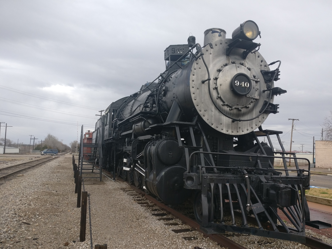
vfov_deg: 46.8
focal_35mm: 30
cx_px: 173
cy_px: 131
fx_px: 288
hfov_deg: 59.9
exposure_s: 1/348
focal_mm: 4.26
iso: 100
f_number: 2
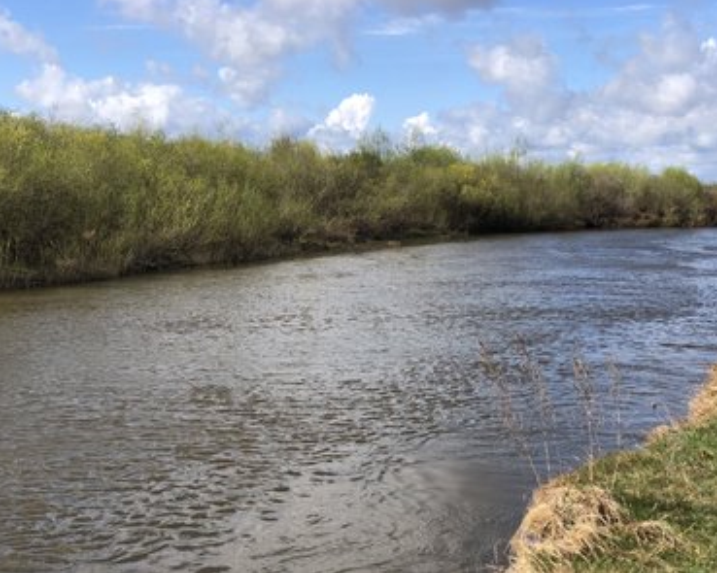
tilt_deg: -5.5
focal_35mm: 55
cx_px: 371
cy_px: 284
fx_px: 1167
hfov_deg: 34.2
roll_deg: +1.2
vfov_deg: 27.6
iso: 16
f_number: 2.4
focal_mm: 6
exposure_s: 1/1066
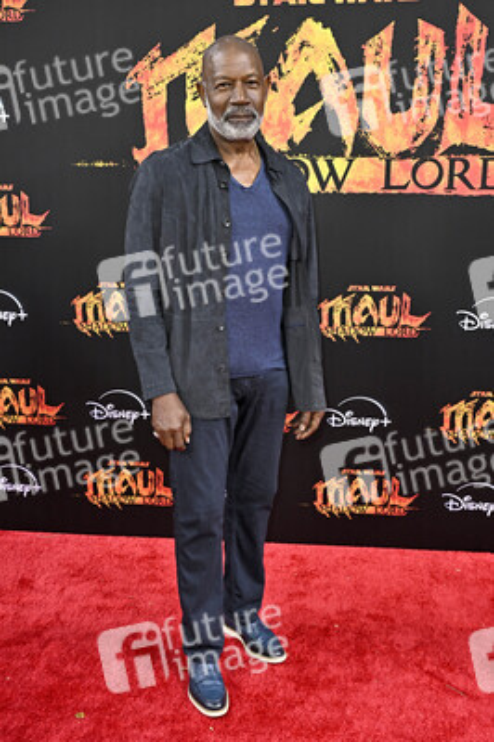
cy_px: 371
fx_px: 722
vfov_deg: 54.5
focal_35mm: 35
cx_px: 247
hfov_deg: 37.8
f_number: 6.3
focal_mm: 35
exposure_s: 1/320
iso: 1000
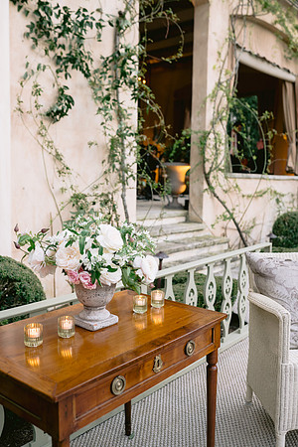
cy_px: 224
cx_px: 149
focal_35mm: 35
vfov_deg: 54.4
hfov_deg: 37.9
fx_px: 435
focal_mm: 35
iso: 400
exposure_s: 1/125
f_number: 3.2
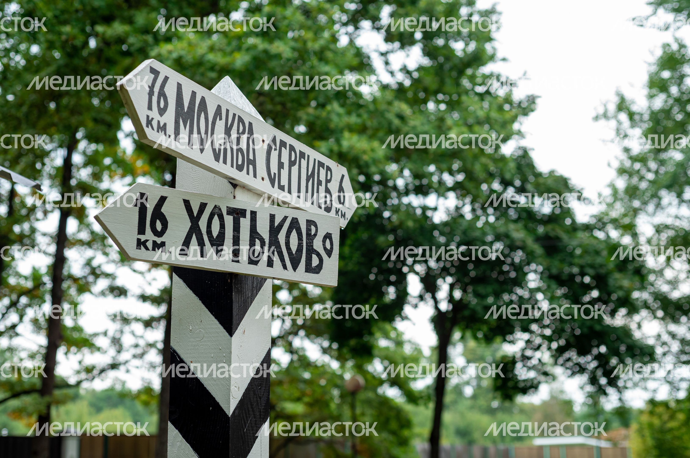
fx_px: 957
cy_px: 229
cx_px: 345
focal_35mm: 50
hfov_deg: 39.7
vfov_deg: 26.9
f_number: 4
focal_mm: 50
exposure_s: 1/200
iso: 400
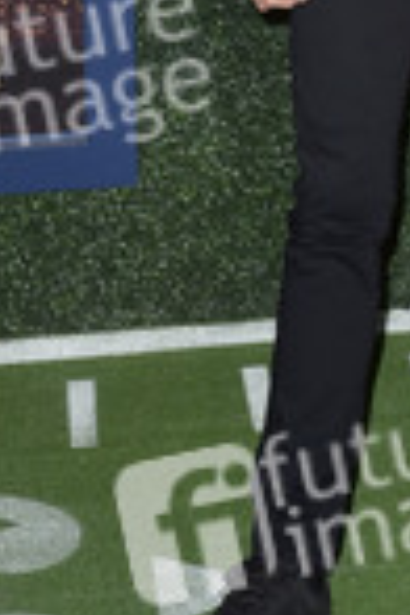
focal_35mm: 98
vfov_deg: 19.6
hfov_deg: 13.7
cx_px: 454
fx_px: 1674
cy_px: -121
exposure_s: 1/250
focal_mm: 36
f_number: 6.3
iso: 500
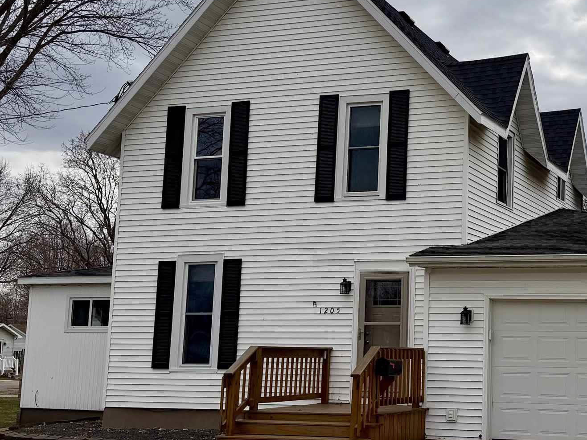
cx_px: 485
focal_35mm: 56
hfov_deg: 33.2
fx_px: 949
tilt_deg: +8.4
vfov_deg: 26.1
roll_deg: -1.0
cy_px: 215
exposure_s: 1/10309
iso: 80
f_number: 1.78
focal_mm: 6.76
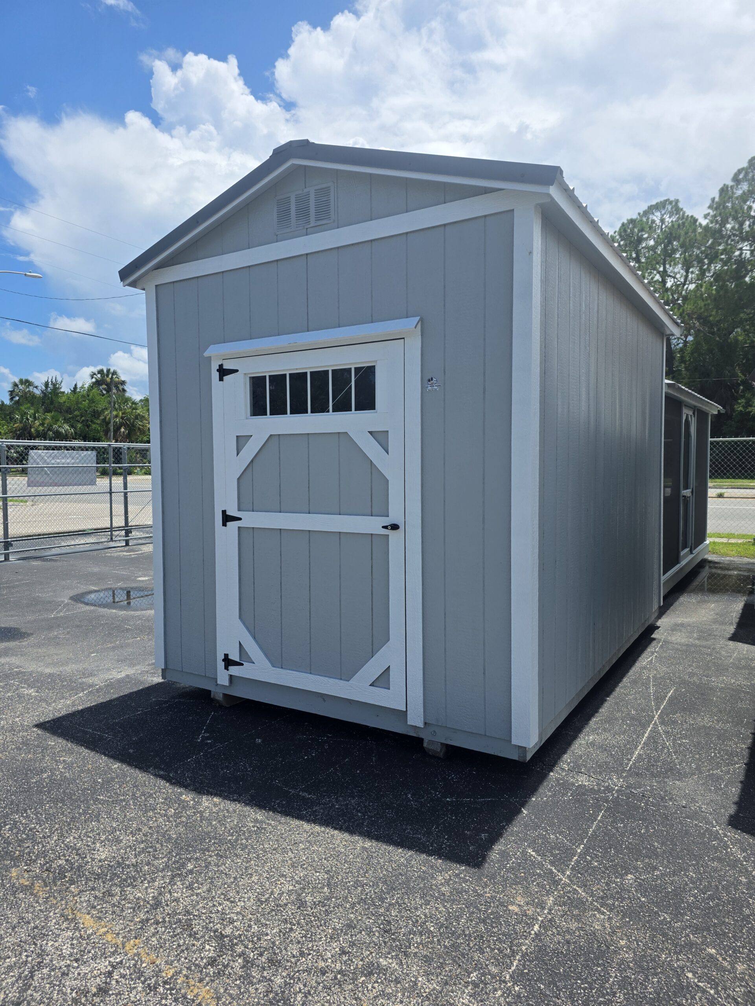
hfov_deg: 58.9
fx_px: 669
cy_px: 503
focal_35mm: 23
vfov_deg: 73.9
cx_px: 378
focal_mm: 6.3
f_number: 1.7
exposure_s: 1/7061
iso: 80
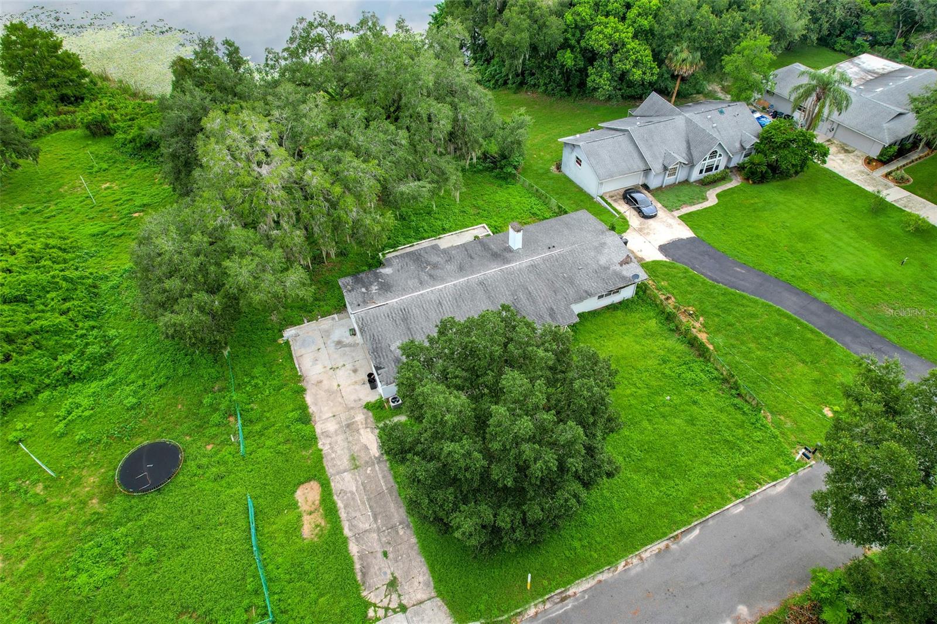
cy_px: 312
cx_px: 468
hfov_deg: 78.6
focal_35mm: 22
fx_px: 572
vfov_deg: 57.2
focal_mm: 8.38
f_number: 2.8
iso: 100
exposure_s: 1/180
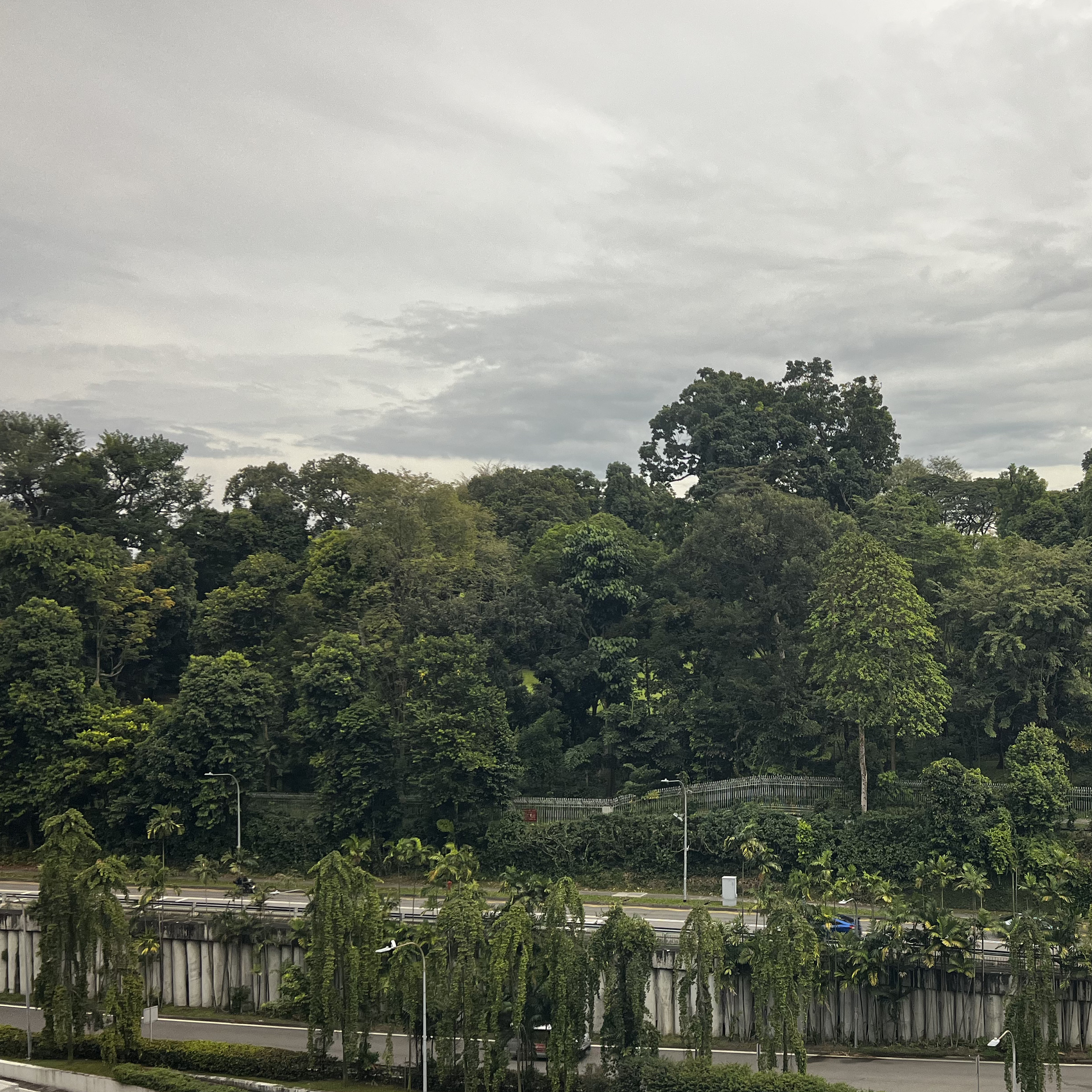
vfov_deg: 43.8
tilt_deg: -0.3
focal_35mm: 38
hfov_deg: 42.5
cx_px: 815
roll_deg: +0.9
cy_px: 622
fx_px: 1356
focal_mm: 5.7
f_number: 1.5
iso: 100
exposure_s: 1/120
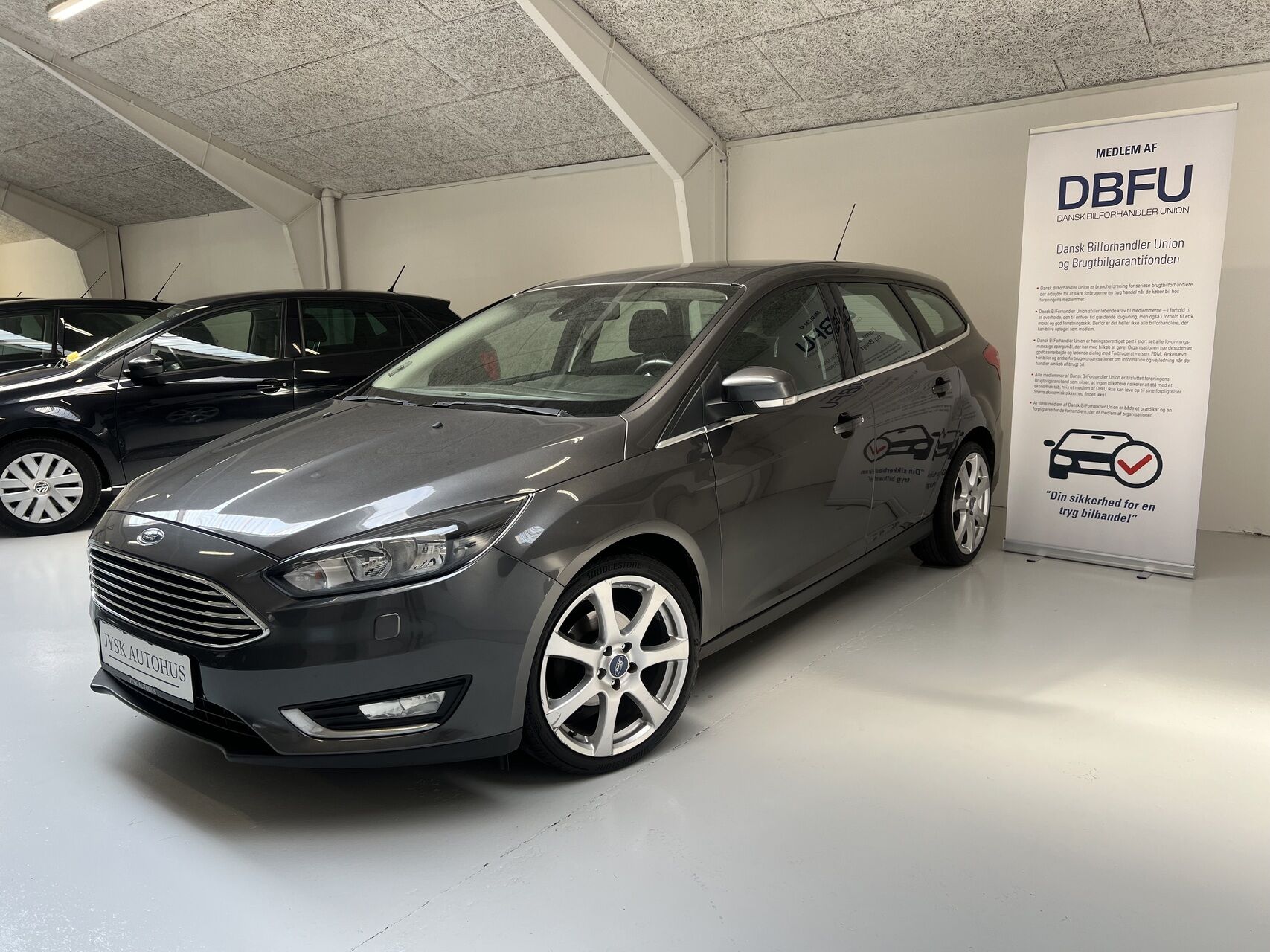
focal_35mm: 26
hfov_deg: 67.3
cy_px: 476
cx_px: 635
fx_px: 954
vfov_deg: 53.1
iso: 40
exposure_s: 1/163
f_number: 1.5
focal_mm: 5.7
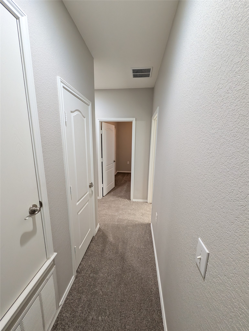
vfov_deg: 110.4
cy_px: 166
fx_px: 115
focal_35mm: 12
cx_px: 124
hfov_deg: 94.7
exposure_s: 1/60
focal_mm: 2.02
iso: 200
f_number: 1.7
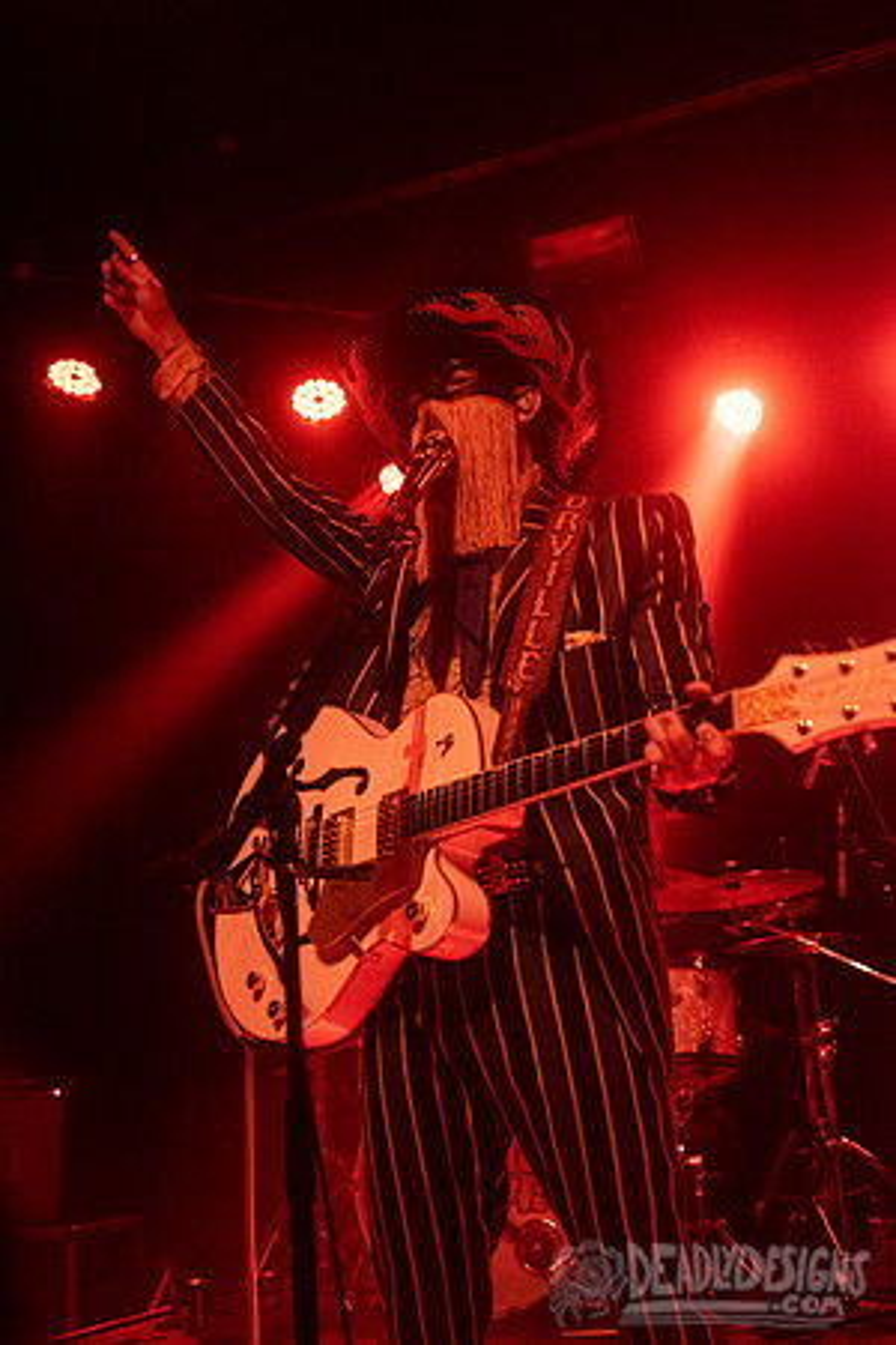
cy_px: 672
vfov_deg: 44.5
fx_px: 1643
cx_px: 448
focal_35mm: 44
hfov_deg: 30.5
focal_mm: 44
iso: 3200
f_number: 3.2
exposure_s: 1/200
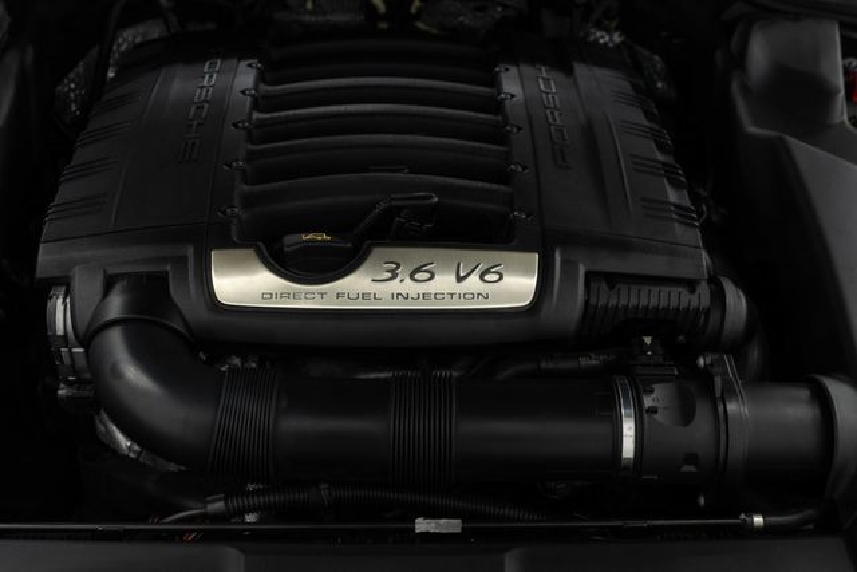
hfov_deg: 46.4
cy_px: 286
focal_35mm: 42
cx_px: 428
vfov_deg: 31.9
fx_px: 1000
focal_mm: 28
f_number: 3.2
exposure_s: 1/50
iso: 400
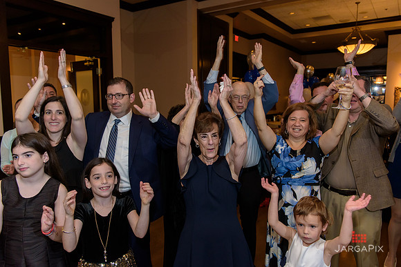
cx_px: 200
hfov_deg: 65.5
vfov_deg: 46.4
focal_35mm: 28
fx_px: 312
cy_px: 134
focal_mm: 28
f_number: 3.2
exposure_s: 1/125
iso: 1600
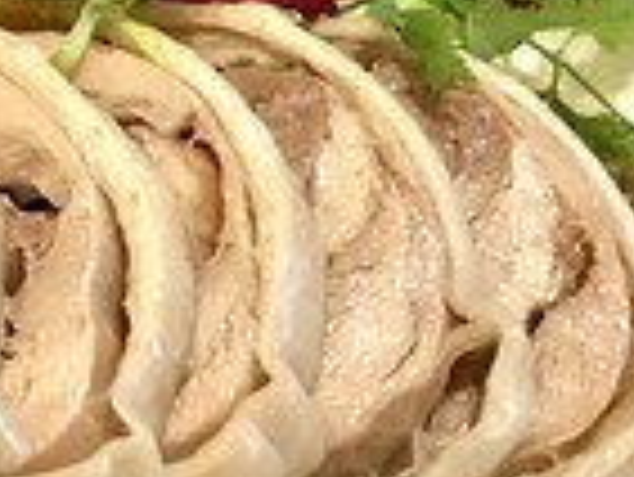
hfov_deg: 13.9
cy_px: -117
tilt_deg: -45.3
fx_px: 2181
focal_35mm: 119
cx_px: -638
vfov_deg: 12.2
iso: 25
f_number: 1.8
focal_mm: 3.99
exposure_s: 1/40
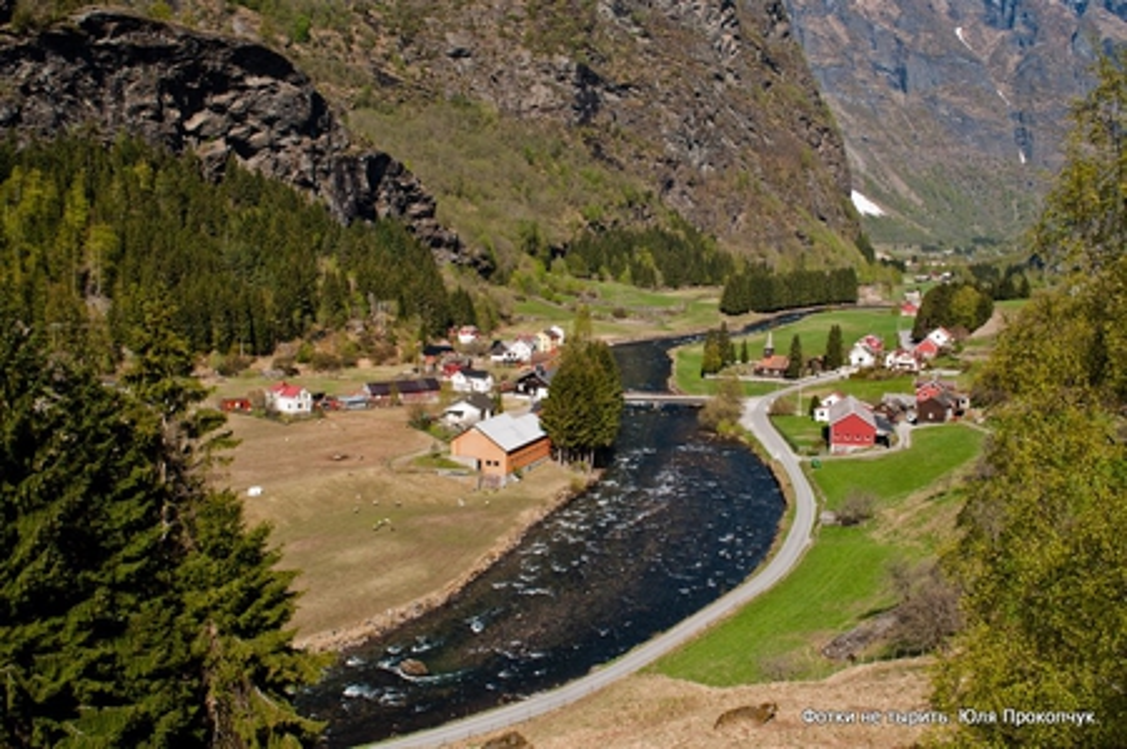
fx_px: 1126
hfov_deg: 53.2
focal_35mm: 36
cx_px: 564
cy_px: 374
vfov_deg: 36.8
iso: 100
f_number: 5
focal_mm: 24
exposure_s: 1/640
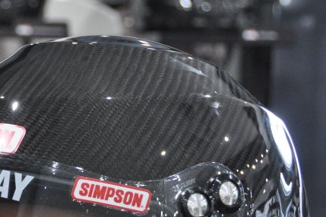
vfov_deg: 8.1
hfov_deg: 12.2
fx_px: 1520
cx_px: 36
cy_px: 244
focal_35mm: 168
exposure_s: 1/25
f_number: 4.5
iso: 1600
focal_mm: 48
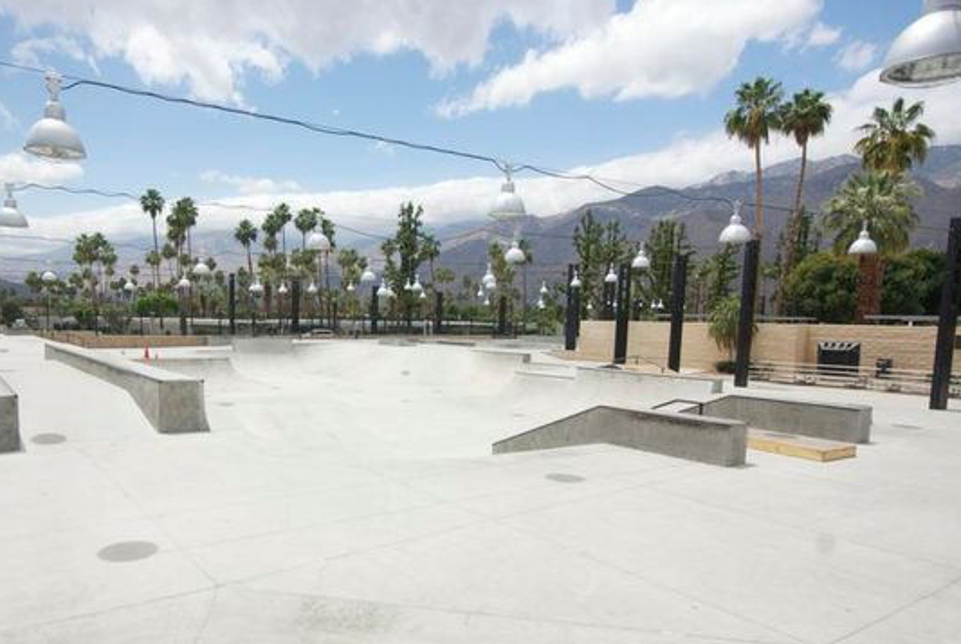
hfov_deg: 71.0
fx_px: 662
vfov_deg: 51.5
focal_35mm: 25
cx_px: 370
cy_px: 391
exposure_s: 1/400
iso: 100
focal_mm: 11
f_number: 6.3
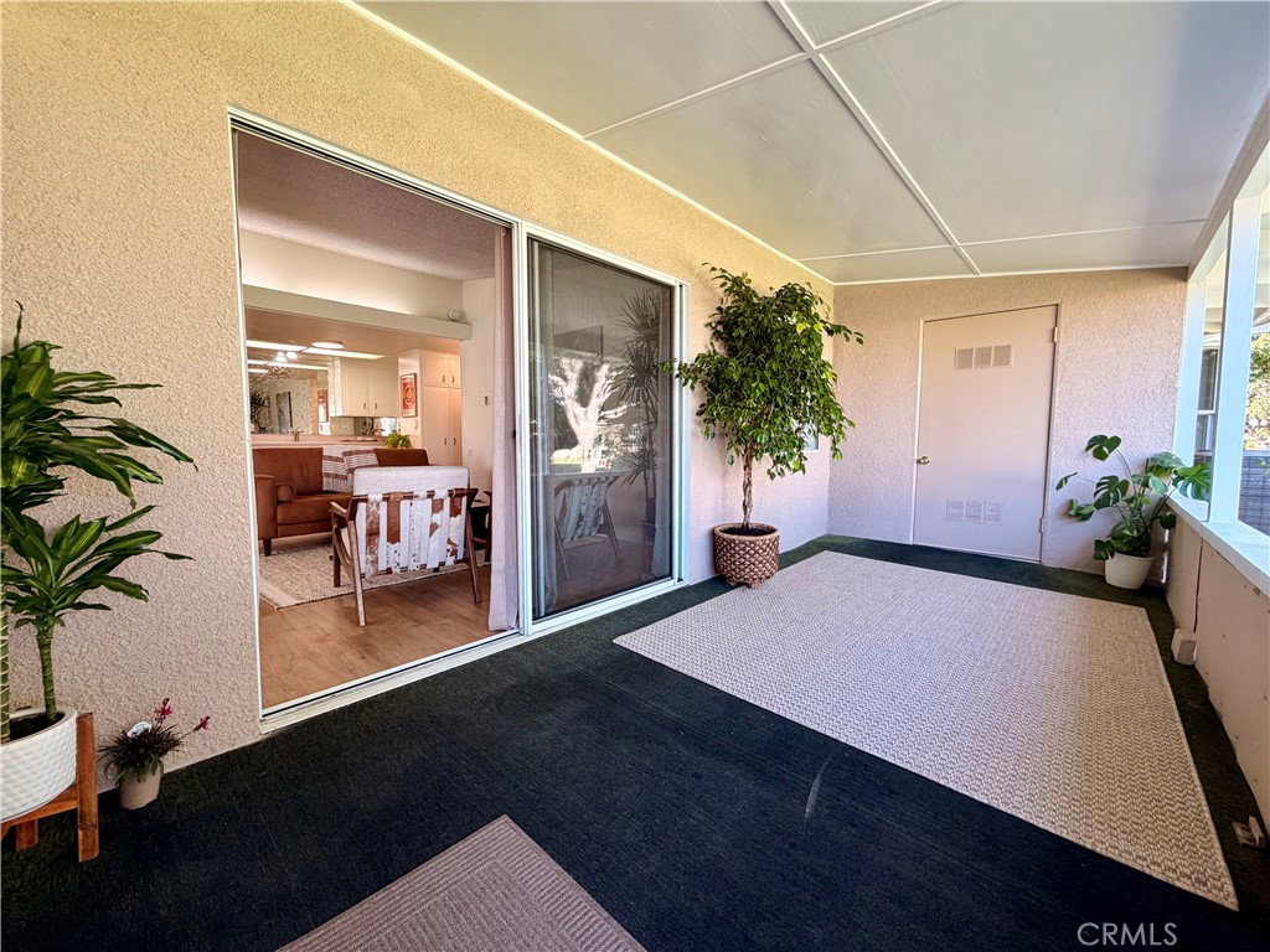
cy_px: 476
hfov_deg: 102.1
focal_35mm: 14
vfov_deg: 85.7
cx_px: 635
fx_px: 514
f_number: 2.2
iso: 125
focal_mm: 2.22
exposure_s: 1/120
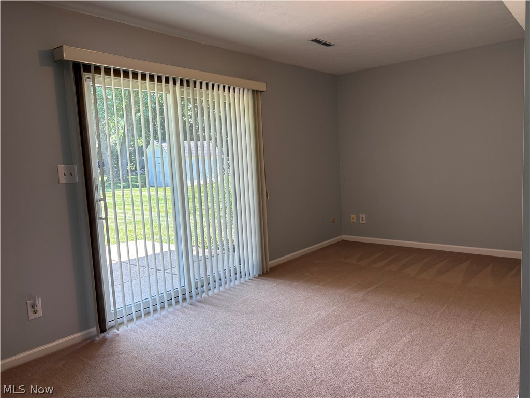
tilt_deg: -5.4
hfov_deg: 67.3
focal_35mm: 26
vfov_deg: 53.1
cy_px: 199
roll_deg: +2.3
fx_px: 398
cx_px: 265
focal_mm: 5.96
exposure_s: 1/123
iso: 64
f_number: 1.6
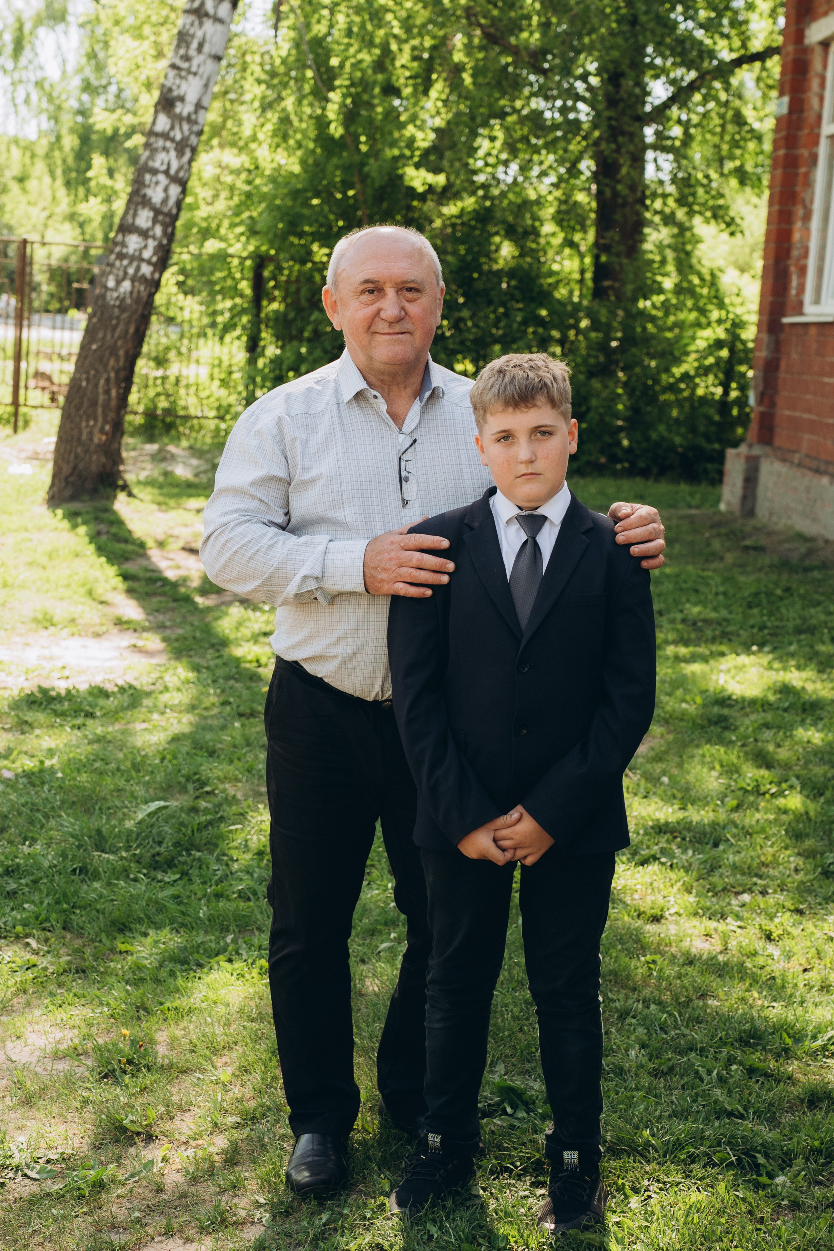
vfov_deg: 31.9
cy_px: 626
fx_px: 2189
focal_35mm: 63
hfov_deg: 21.6
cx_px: 417
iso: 320
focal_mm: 42
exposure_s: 1/320
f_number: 4
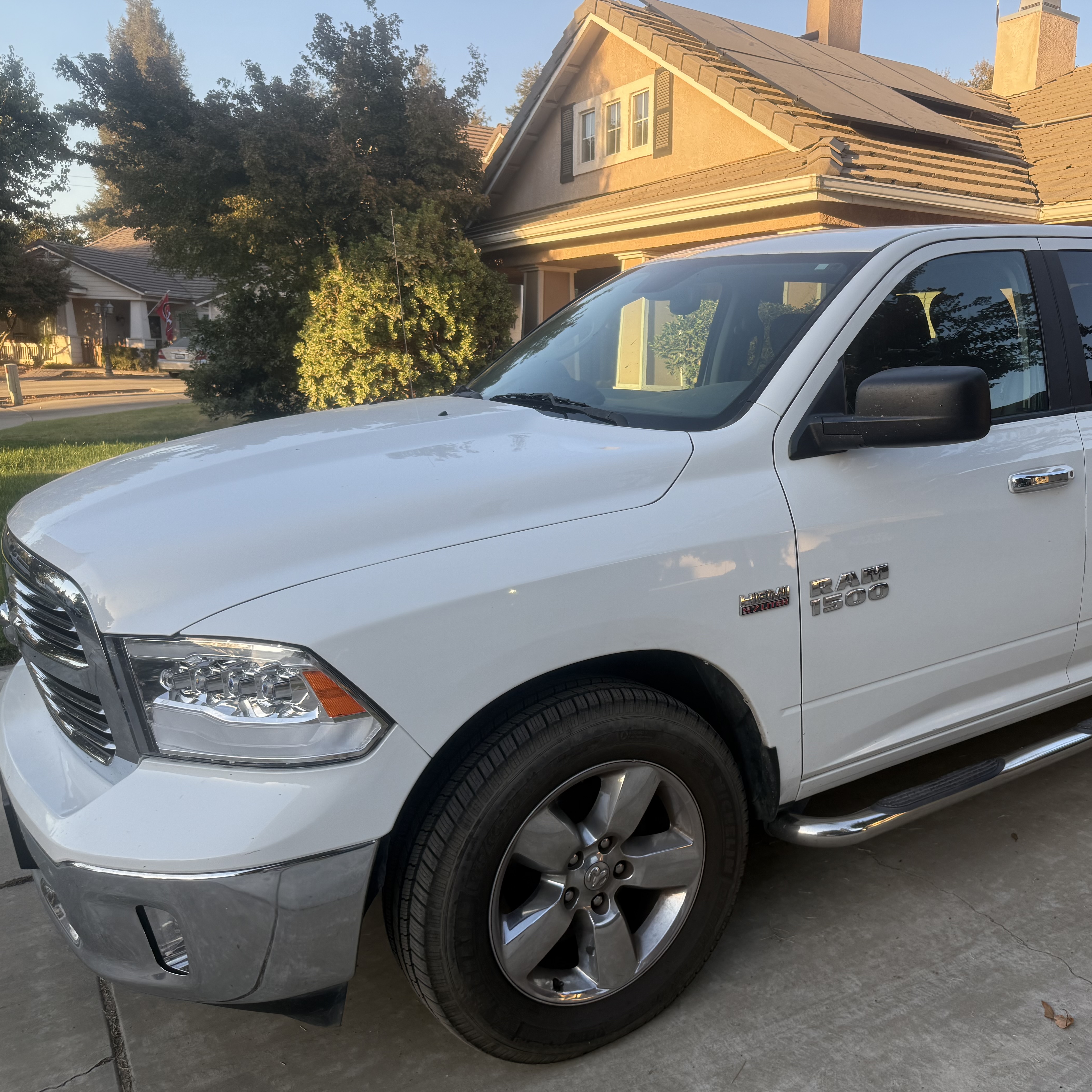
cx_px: 728
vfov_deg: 55.6
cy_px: 557
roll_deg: -1.8
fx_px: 1035
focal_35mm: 29
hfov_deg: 54.5
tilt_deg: -10.7
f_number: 1.78
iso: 100
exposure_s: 1/858
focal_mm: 6.76
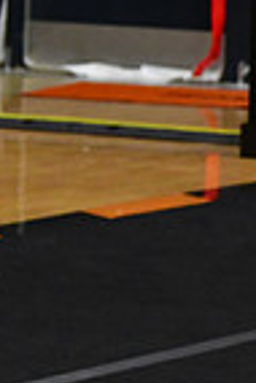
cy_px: 125
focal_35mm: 642
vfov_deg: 3.2
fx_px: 6831
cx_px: 749
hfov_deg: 2.1
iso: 4000
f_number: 4
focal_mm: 105
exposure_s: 1/500
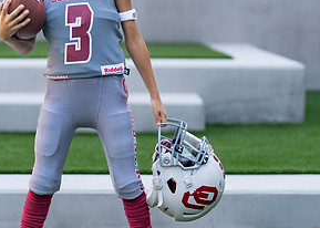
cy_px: 72
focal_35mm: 119
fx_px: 1081
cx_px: 107
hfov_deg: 16.8
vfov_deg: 12.0
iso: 100
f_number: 1.2
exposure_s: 1/1600
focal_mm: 50
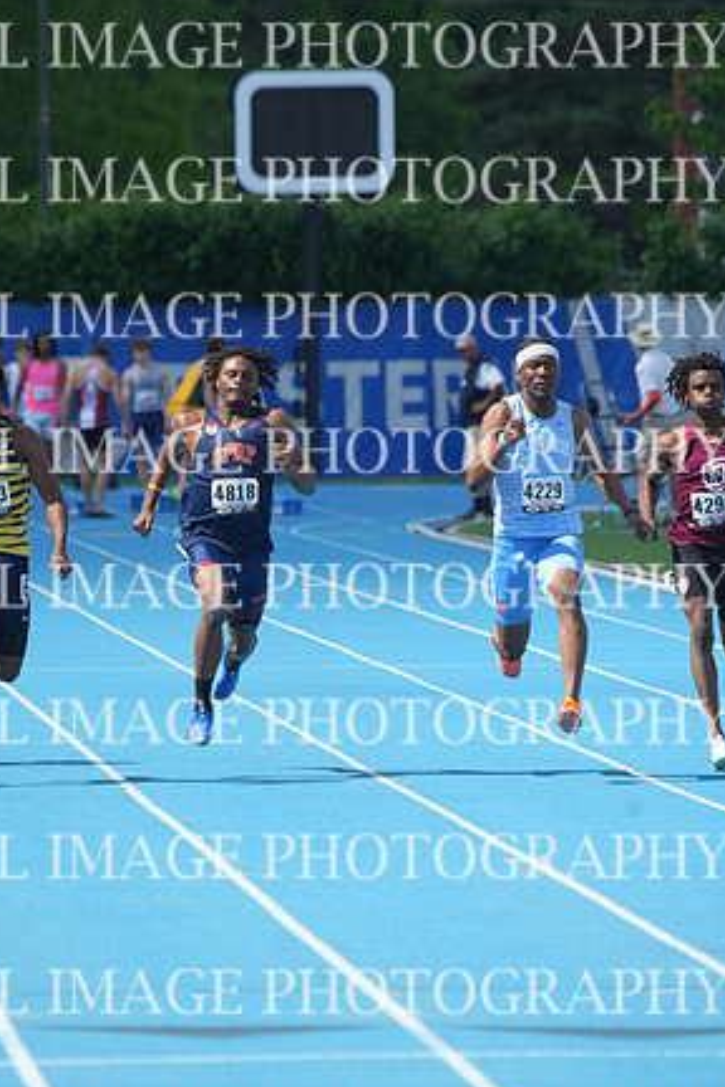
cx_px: 245
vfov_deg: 5.0
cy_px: 518
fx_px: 12566
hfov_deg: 3.3
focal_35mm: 416
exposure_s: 1/1250
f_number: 6.3
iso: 400
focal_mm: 310
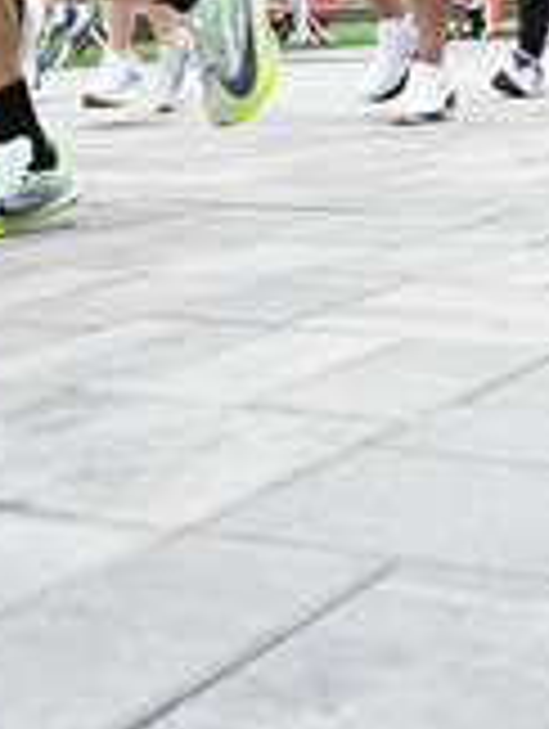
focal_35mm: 88
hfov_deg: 16.5
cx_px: 542
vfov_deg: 19.8
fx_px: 1856
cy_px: -297
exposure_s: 1/640
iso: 2000
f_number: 4
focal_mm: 27
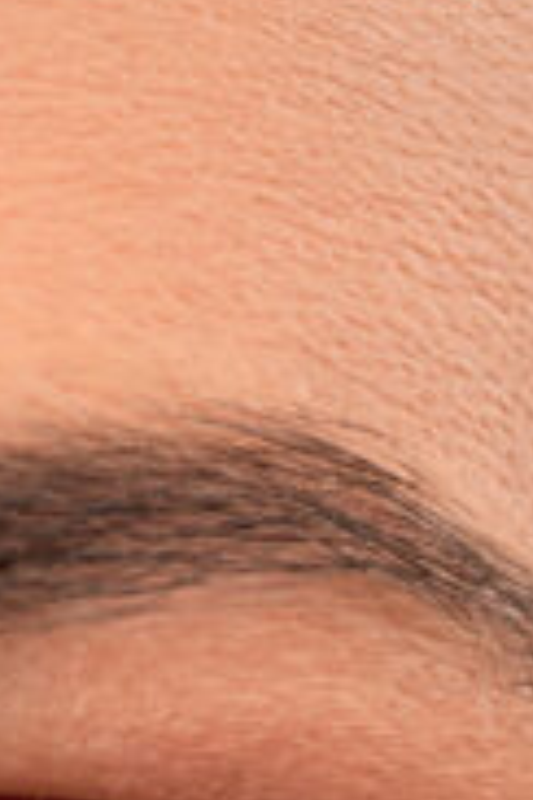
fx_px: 16455
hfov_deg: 1.9
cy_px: 2267
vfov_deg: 2.7
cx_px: 917
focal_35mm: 741
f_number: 5.6
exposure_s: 1/160
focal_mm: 105
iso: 125
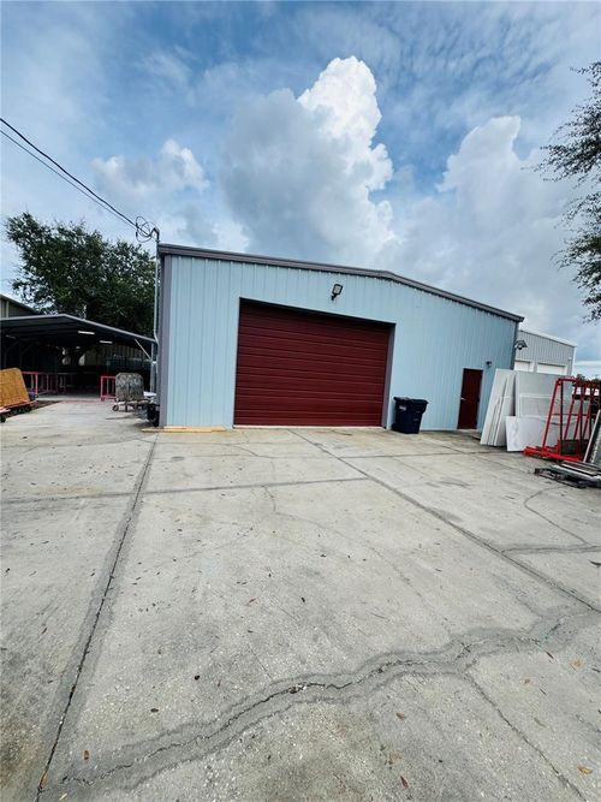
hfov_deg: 85.7
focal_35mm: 14
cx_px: 300
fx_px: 324
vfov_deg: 102.1
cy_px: 401
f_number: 2.2
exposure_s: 1/1110
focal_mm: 2.22
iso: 40
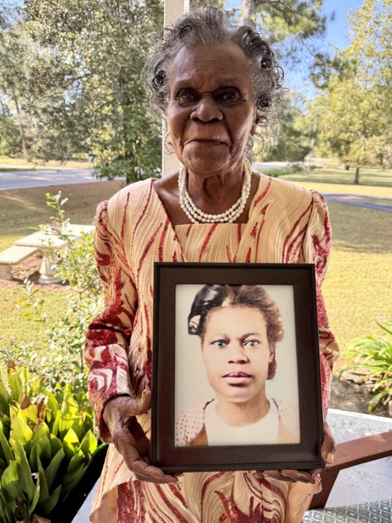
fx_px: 362
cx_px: 196
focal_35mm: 24
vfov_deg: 71.6
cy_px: 262
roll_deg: +0.7
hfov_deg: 56.8
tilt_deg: -16.2
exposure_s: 1/660
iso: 80
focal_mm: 6.76
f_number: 1.78
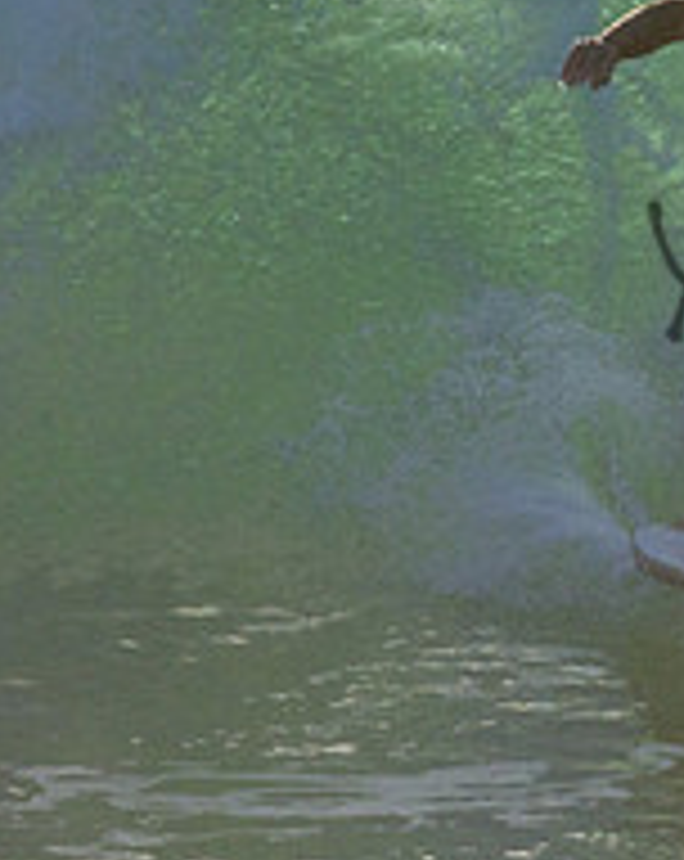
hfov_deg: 0.5
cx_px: 738
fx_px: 79331
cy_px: 88
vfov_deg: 0.6
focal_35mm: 3125
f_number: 11
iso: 560
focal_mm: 800
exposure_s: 1/2000
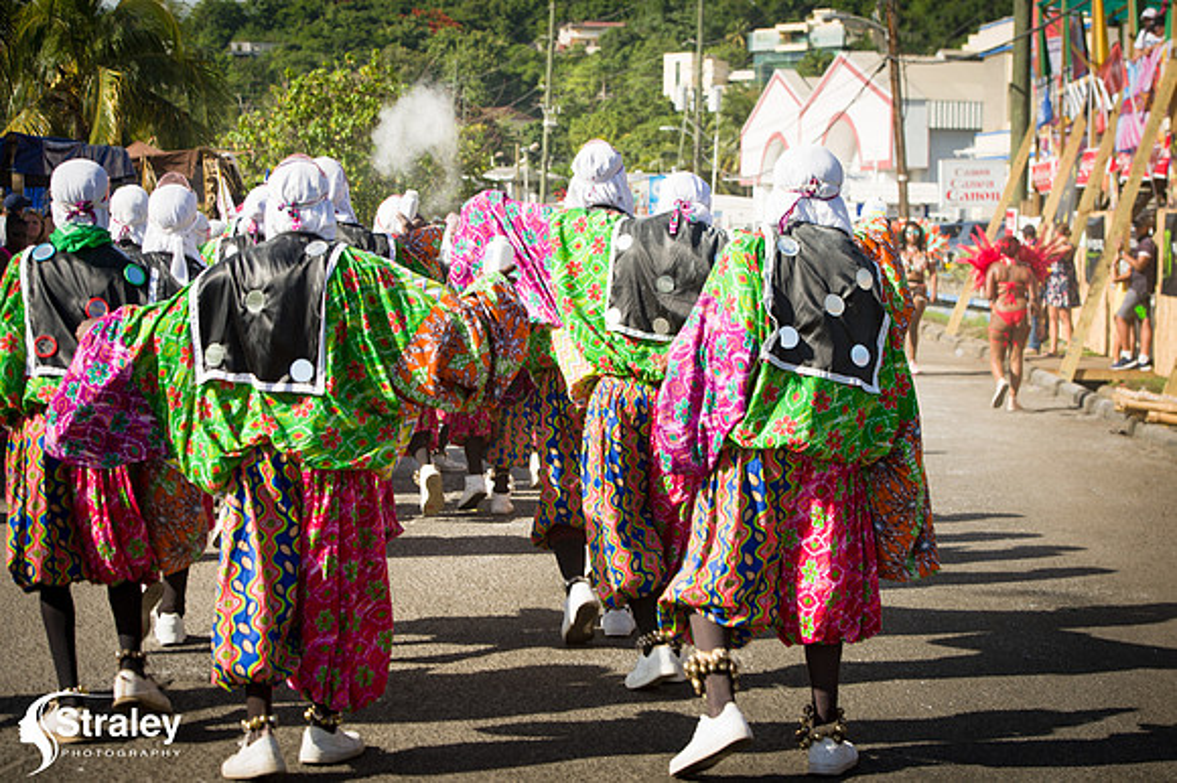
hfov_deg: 28.9
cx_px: 588
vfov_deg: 19.4
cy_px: 392
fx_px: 2287
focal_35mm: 70
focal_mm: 70
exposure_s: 1/200
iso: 100
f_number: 8
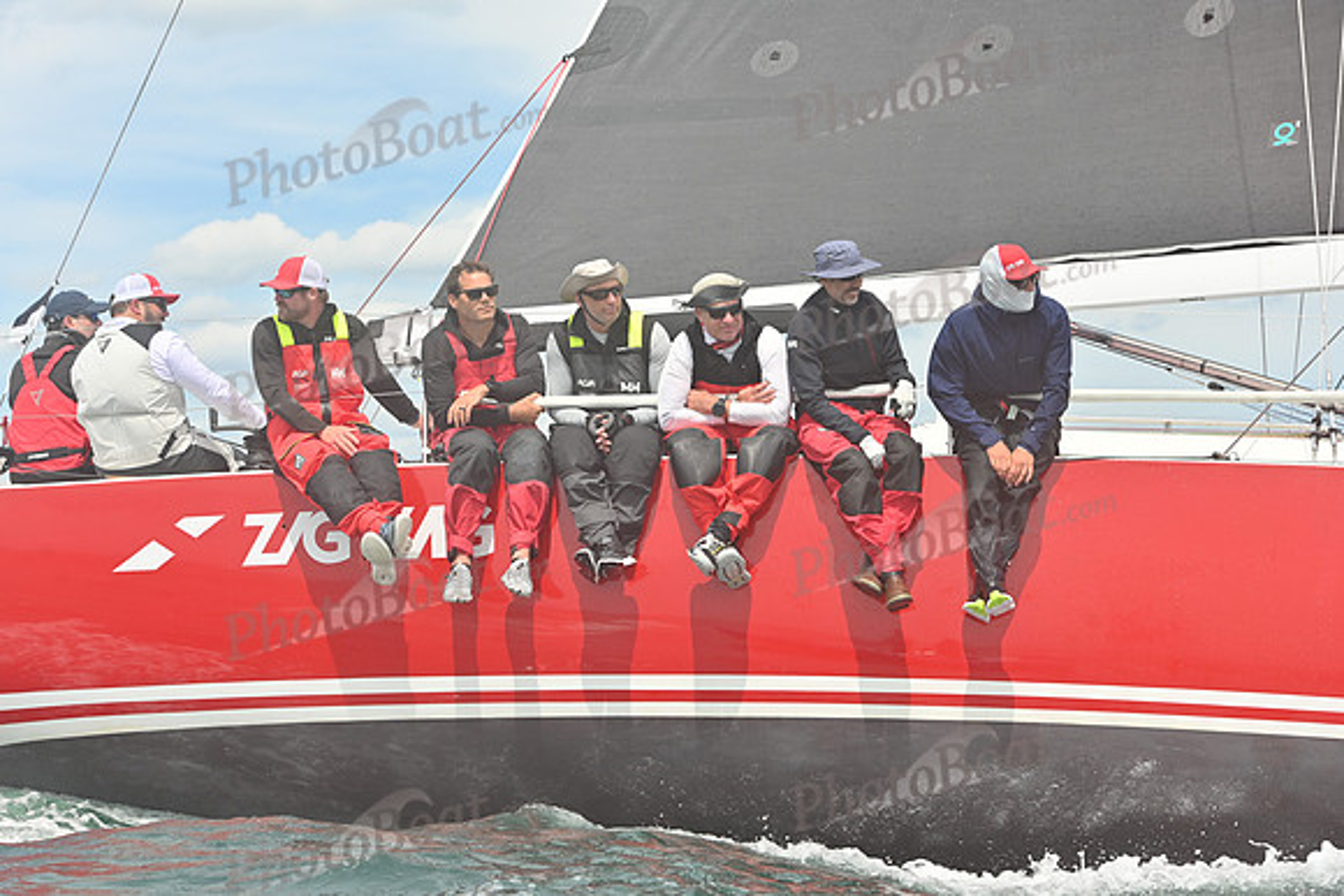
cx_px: 672
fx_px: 3435
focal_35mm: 92
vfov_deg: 14.9
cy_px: 448
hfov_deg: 22.1
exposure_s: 1/1250
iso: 320
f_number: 8
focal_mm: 92
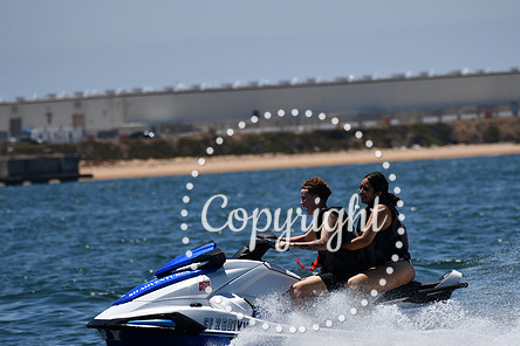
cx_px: 293
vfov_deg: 2.6
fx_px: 7641
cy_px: 219
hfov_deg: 3.9
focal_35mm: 529
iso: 200
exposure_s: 1/1600
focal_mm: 270
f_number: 7.1
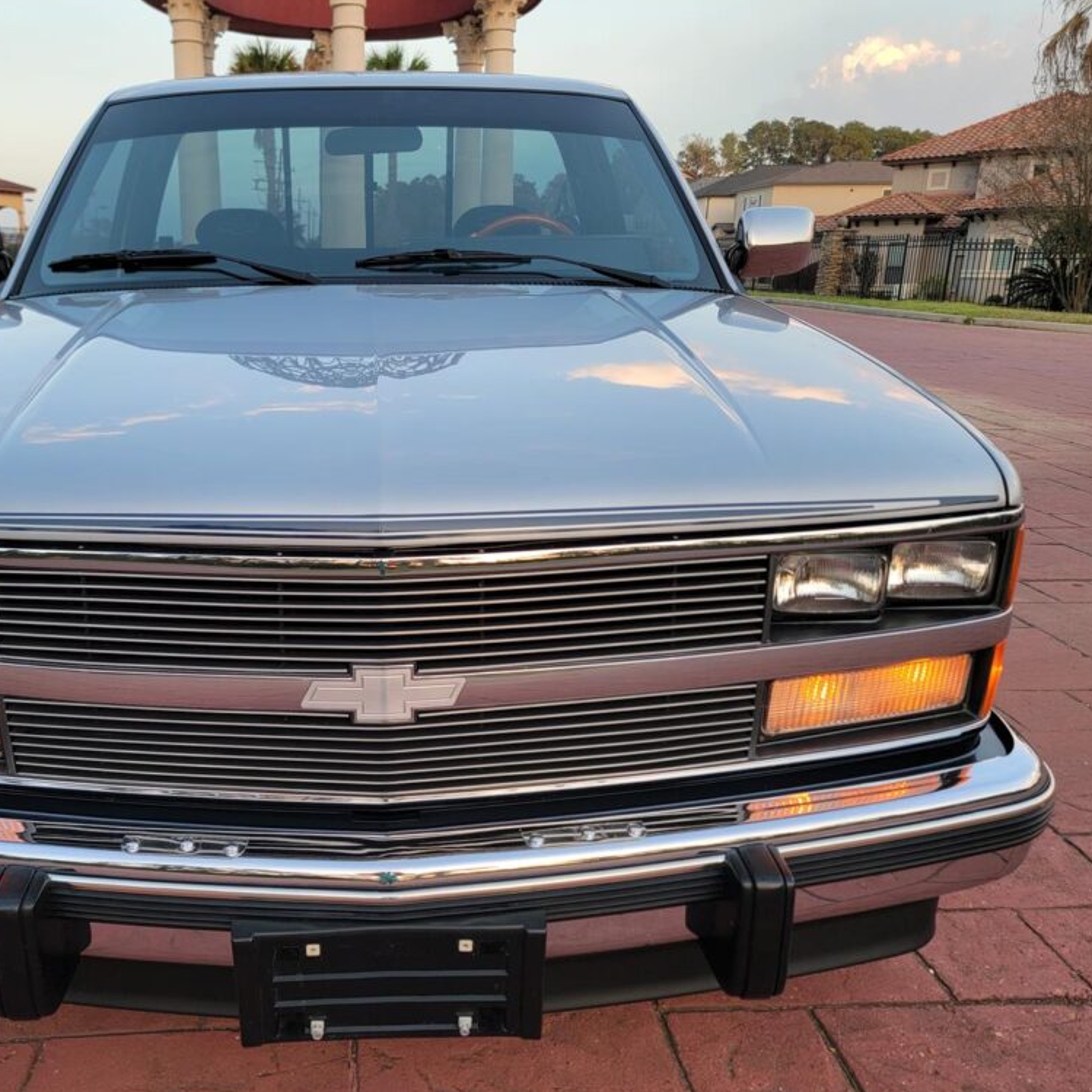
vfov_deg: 55.6
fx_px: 1035
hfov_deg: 54.7
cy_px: 545
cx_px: 378
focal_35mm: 29
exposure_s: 1/120
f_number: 1.8
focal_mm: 6.7
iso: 40
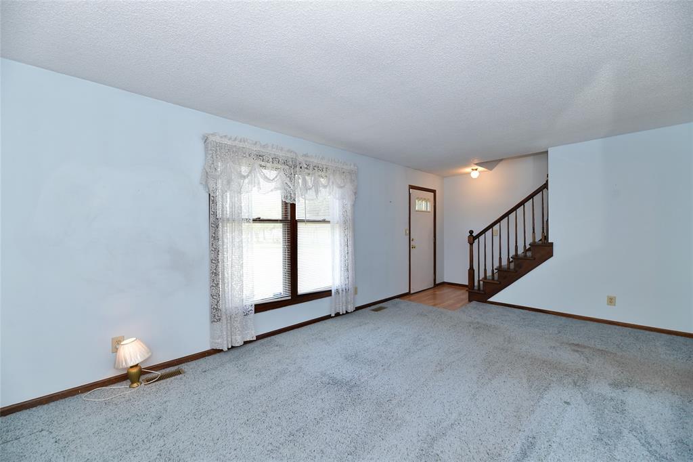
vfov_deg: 81.2
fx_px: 269
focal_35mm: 14
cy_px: 231
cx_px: 346
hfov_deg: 104.3
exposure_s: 1/60
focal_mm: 14
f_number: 6.3
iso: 640
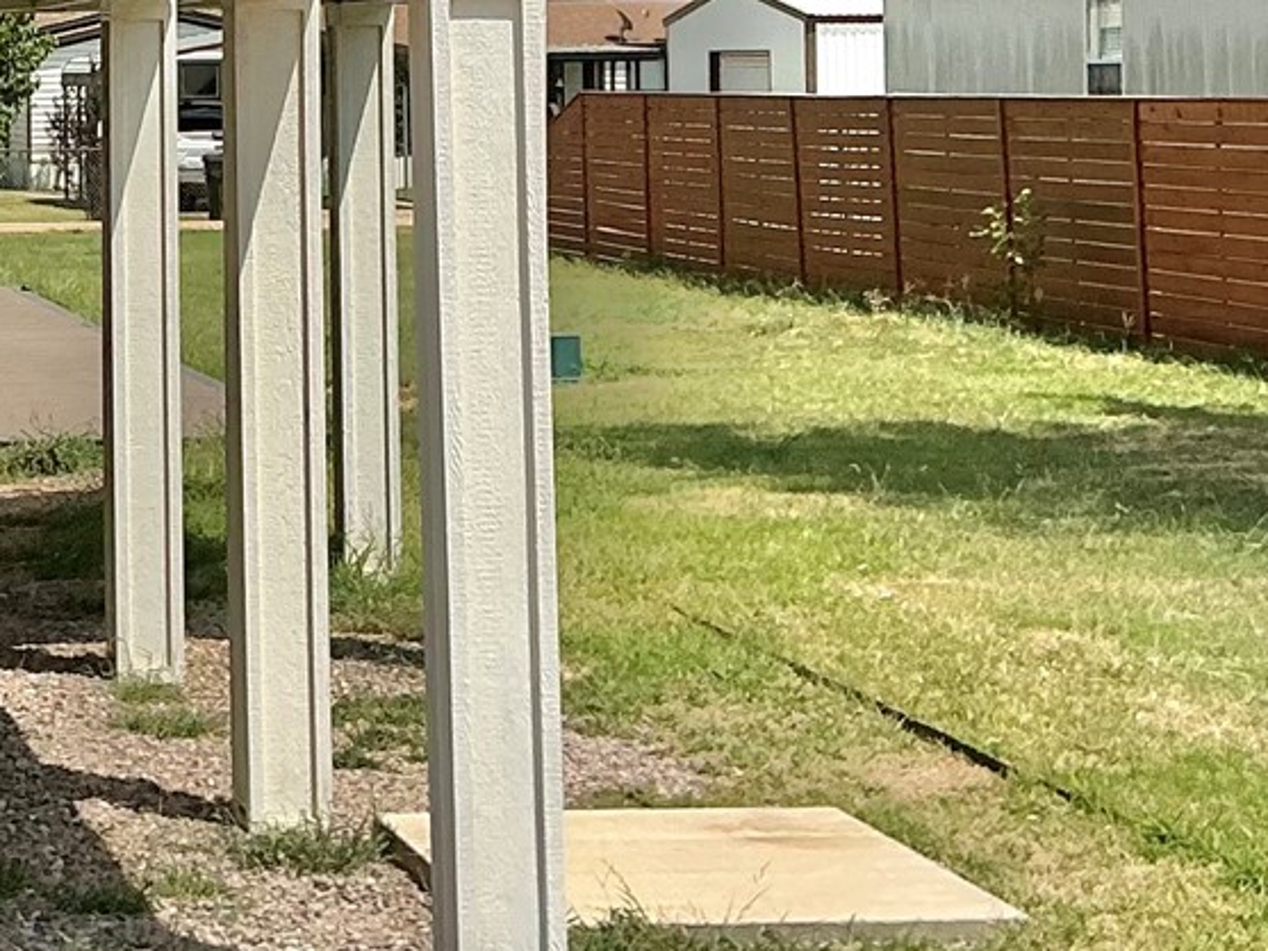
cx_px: -116
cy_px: -2
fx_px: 3664
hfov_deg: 18.9
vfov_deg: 14.6
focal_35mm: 100
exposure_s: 1/3788
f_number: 1.8
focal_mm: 3
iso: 25
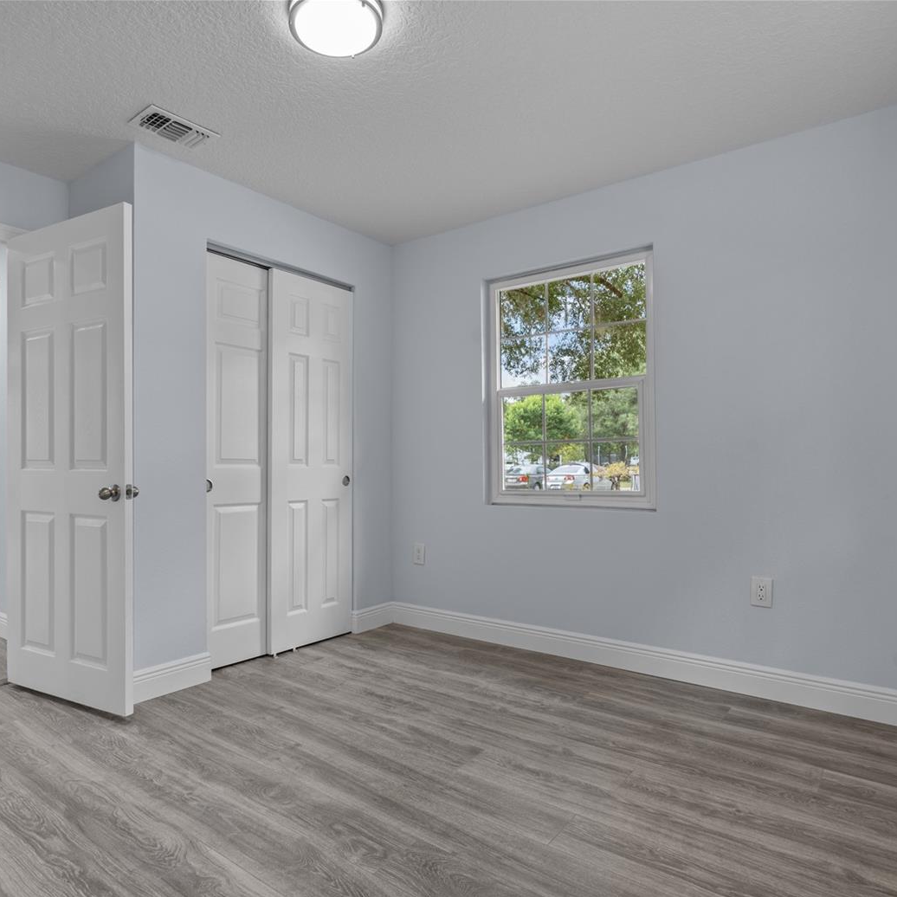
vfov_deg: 72.1
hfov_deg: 71.8
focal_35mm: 21
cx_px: 390
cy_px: 461
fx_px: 616
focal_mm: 16
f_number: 8
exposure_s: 1/6
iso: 640
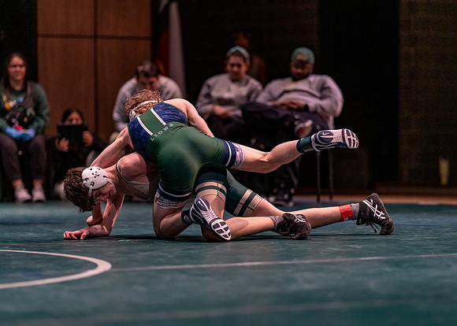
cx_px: 228
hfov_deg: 14.2
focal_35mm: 141
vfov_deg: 10.2
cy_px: 163
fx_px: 1836
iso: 2000
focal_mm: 135
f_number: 1.8
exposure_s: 1/800
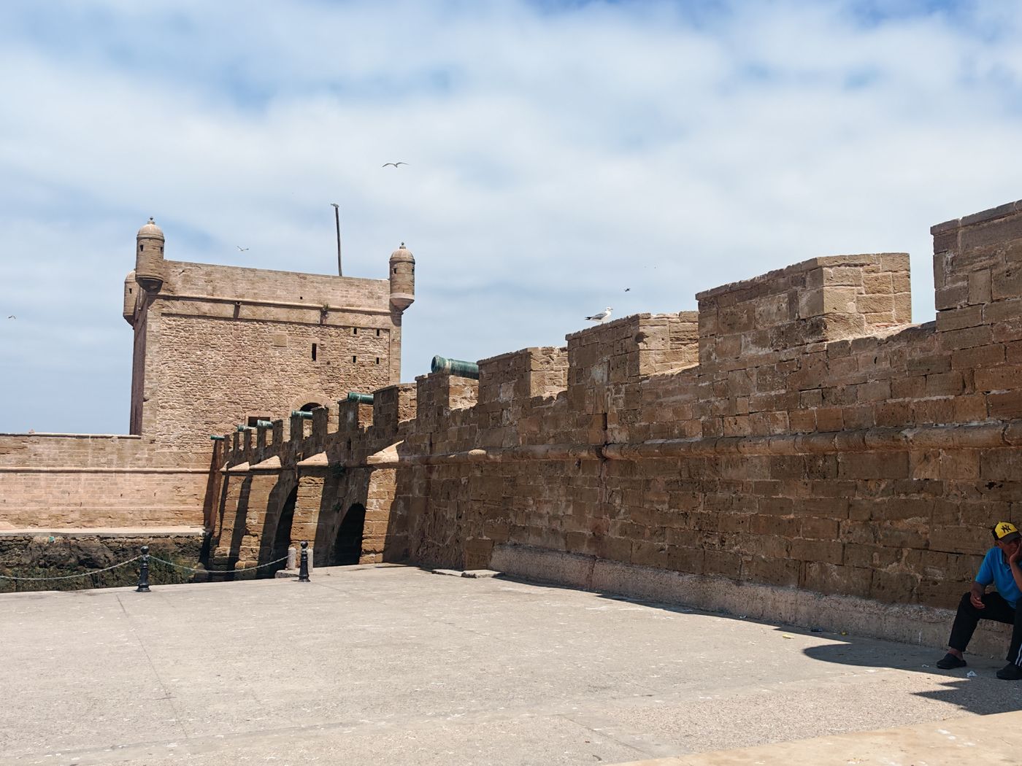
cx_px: 511
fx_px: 1004
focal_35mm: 34
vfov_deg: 41.8
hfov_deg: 54.0
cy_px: 383
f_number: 2
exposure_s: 1/7600
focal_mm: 6.83
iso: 100
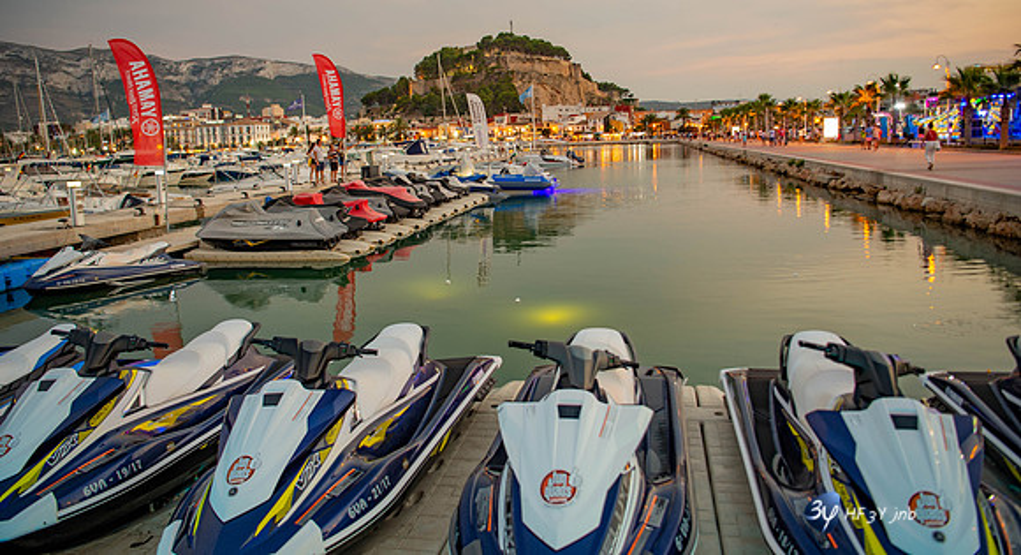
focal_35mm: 26
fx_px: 692
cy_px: 226
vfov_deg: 43.5
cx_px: 509
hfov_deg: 72.8
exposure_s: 1/15
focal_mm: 24
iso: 280
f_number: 2.8
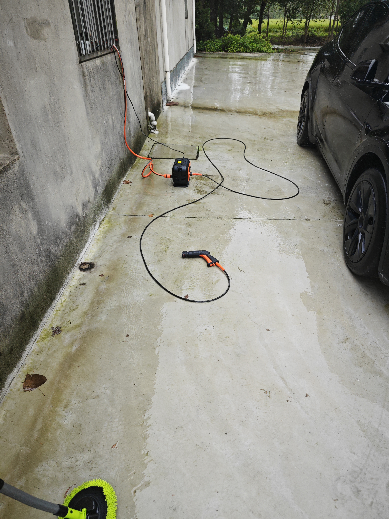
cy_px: 260
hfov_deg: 58.9
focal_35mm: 23
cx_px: 194
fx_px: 345
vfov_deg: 73.9
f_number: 1.8
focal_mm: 5.43
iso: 200
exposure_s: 1/1054
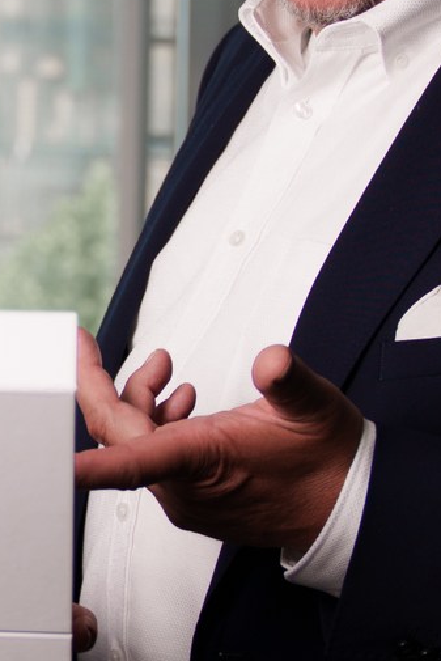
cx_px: -46
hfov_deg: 8.7
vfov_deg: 13.1
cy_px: 315
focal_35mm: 157
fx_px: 2883
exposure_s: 1/125
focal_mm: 31
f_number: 2.8
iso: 100
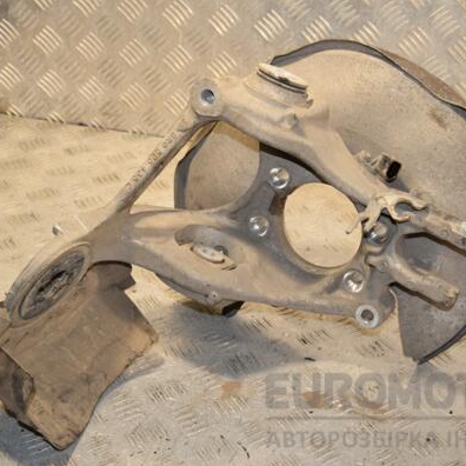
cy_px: 234
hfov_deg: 25.5
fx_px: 1030
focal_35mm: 68
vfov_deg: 25.5
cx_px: 244
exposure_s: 1/200
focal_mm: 35
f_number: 6.3
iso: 800
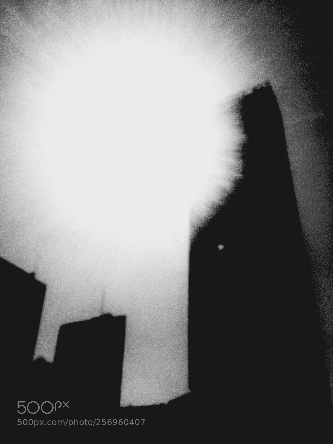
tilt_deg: +37.4
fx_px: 423
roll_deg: -3.7
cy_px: 222
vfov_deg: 55.4
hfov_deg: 42.9
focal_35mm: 33
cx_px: 166
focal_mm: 4.12
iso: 50
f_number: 2.4
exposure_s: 1/27778
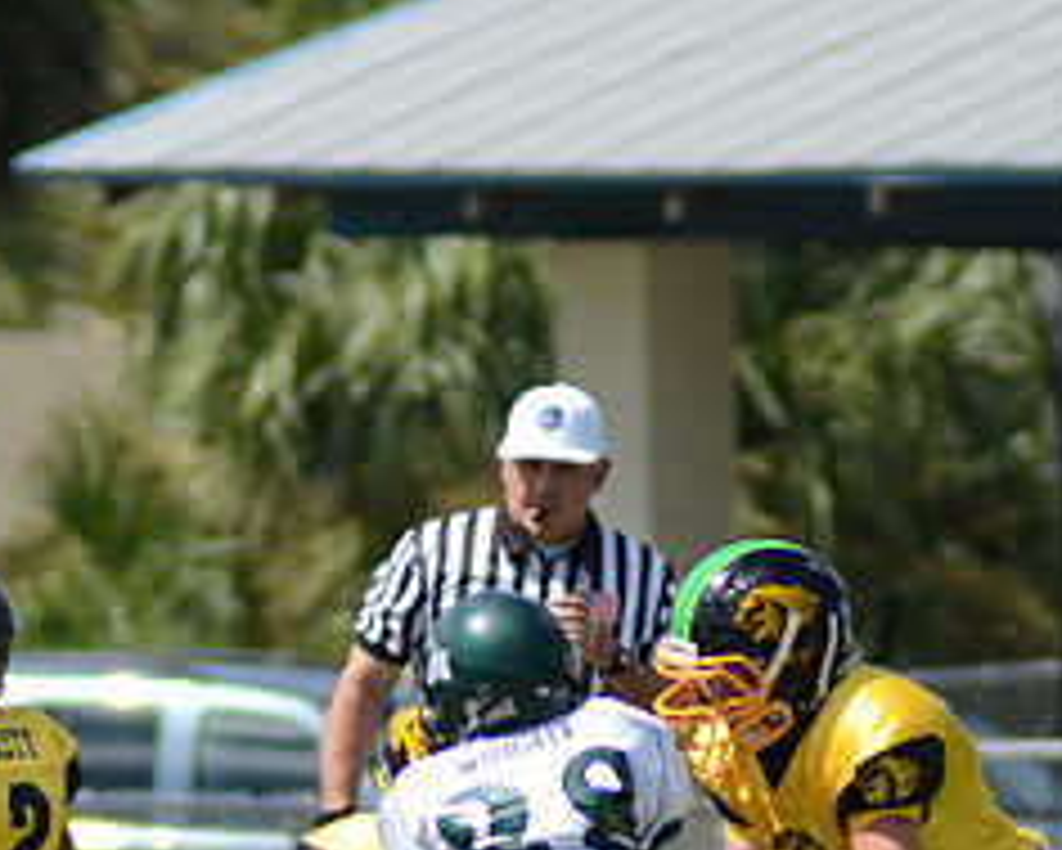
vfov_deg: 1.3
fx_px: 37953
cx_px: -54
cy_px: 787
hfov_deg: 1.6
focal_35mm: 1207
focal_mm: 350
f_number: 5.6
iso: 200
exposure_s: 1/800
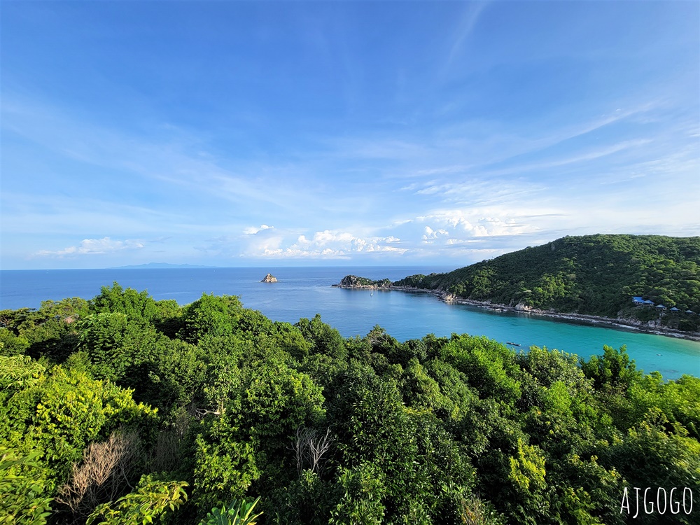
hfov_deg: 106.2
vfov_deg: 89.9
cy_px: 262
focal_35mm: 13
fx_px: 263
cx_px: 350
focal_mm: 2.2
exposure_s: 1/1283
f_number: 2.2
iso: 50
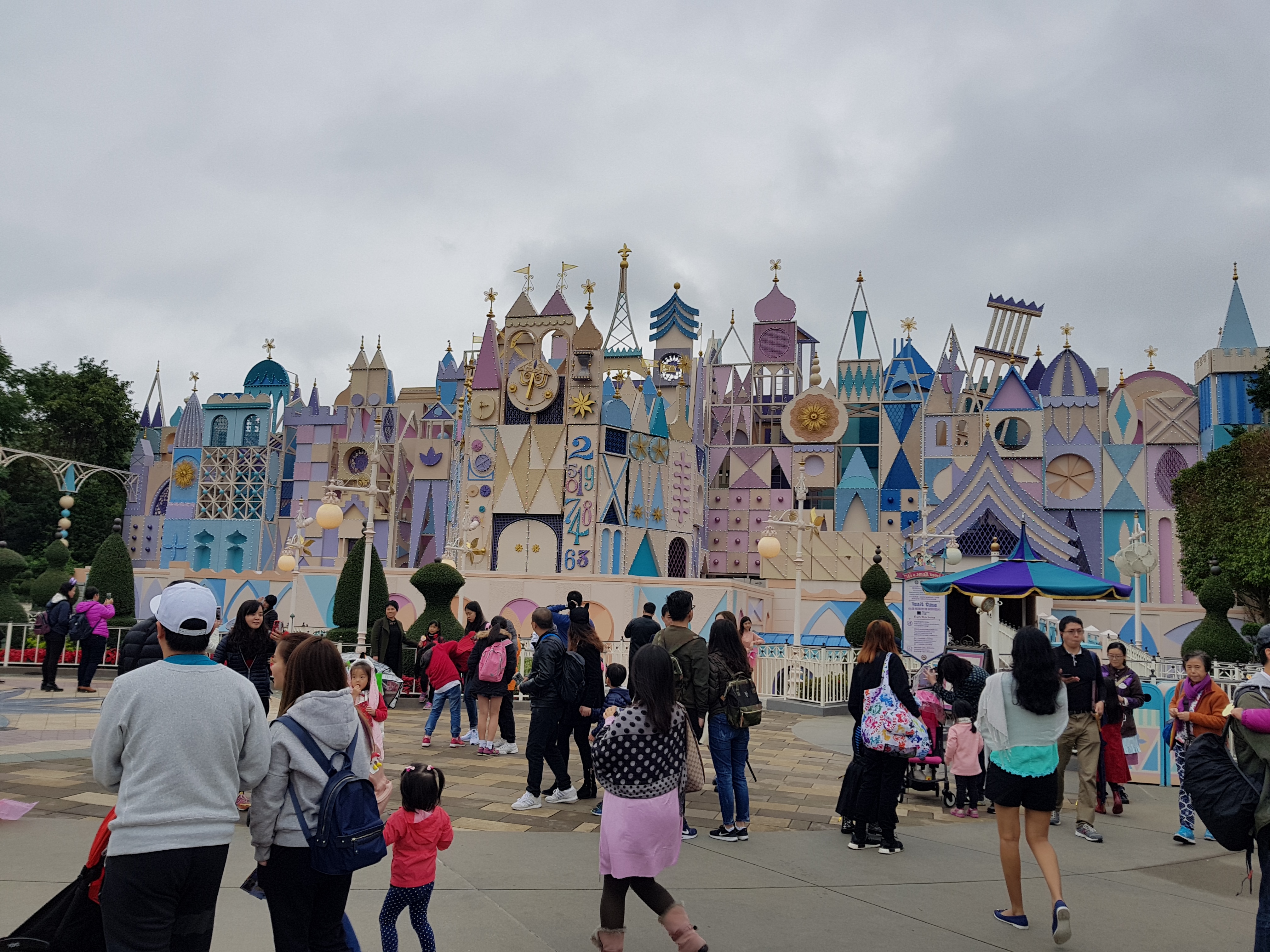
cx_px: 635
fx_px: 954
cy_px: 476
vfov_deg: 53.1
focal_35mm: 26
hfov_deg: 67.3
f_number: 1.7
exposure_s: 1/664
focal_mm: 4.2
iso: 40
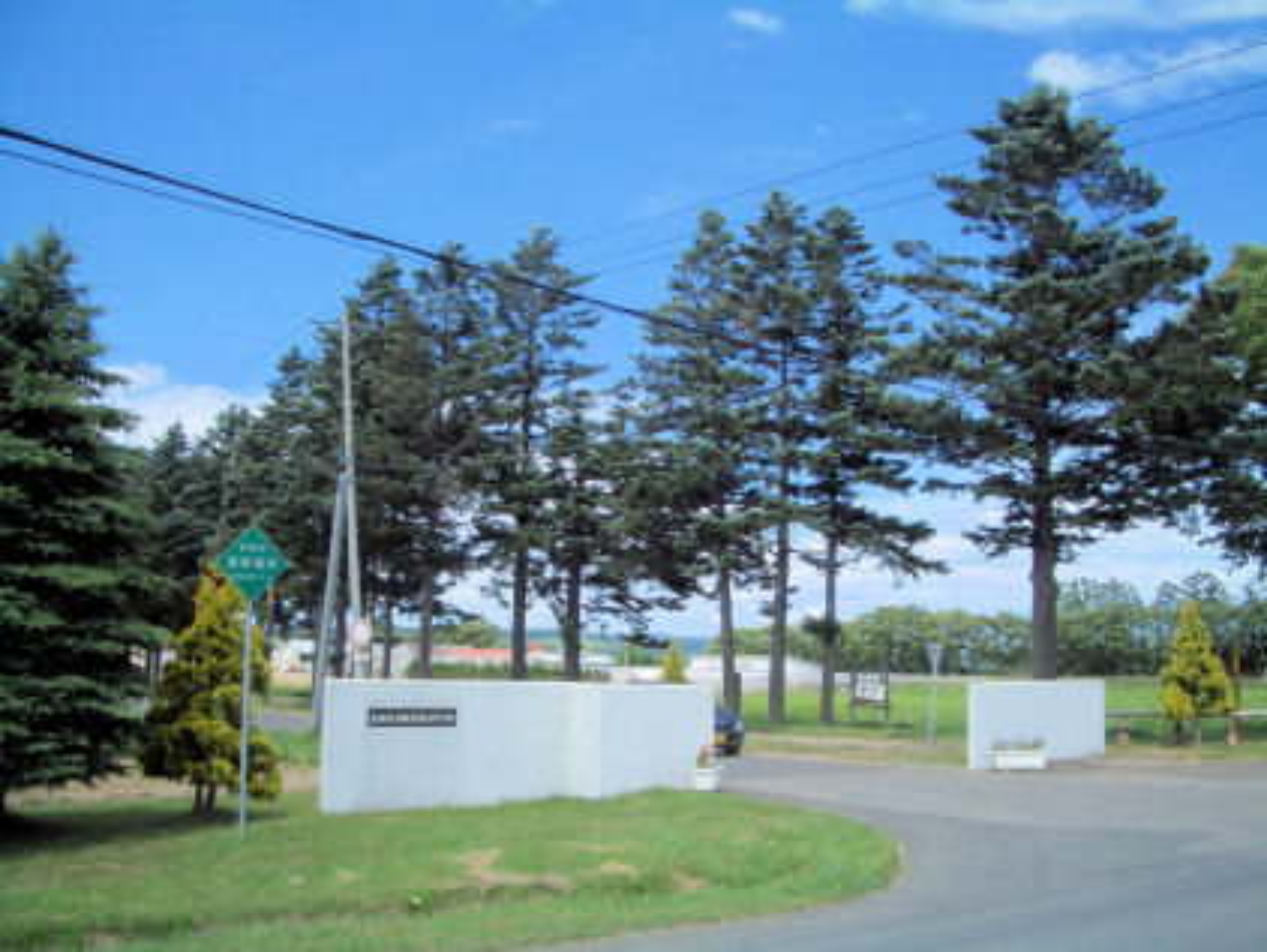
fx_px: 1282
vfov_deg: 40.7
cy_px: 476
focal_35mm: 35
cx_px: 634
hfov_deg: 52.6
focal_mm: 5.8
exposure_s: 1/640
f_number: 4.3
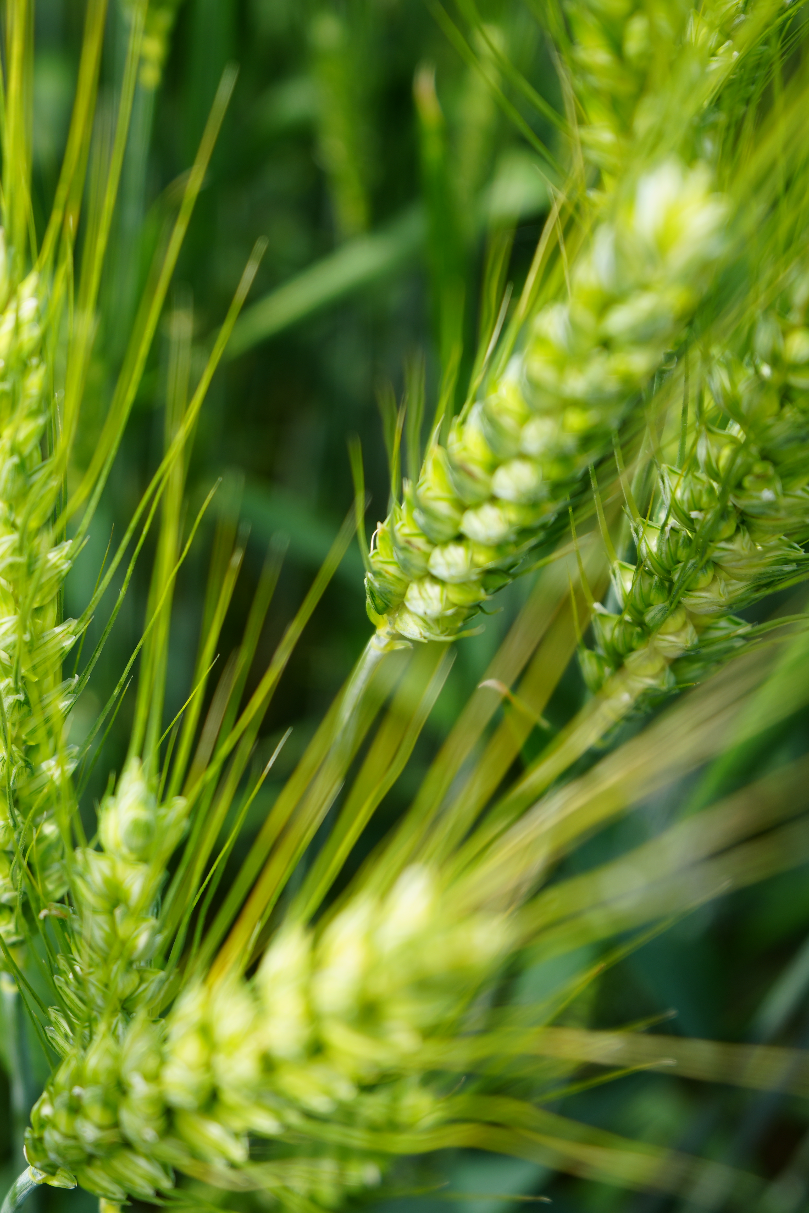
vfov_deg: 32.4
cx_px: 33
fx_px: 2089
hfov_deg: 21.3
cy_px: 604
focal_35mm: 62
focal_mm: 41
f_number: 5
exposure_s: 1/125
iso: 100
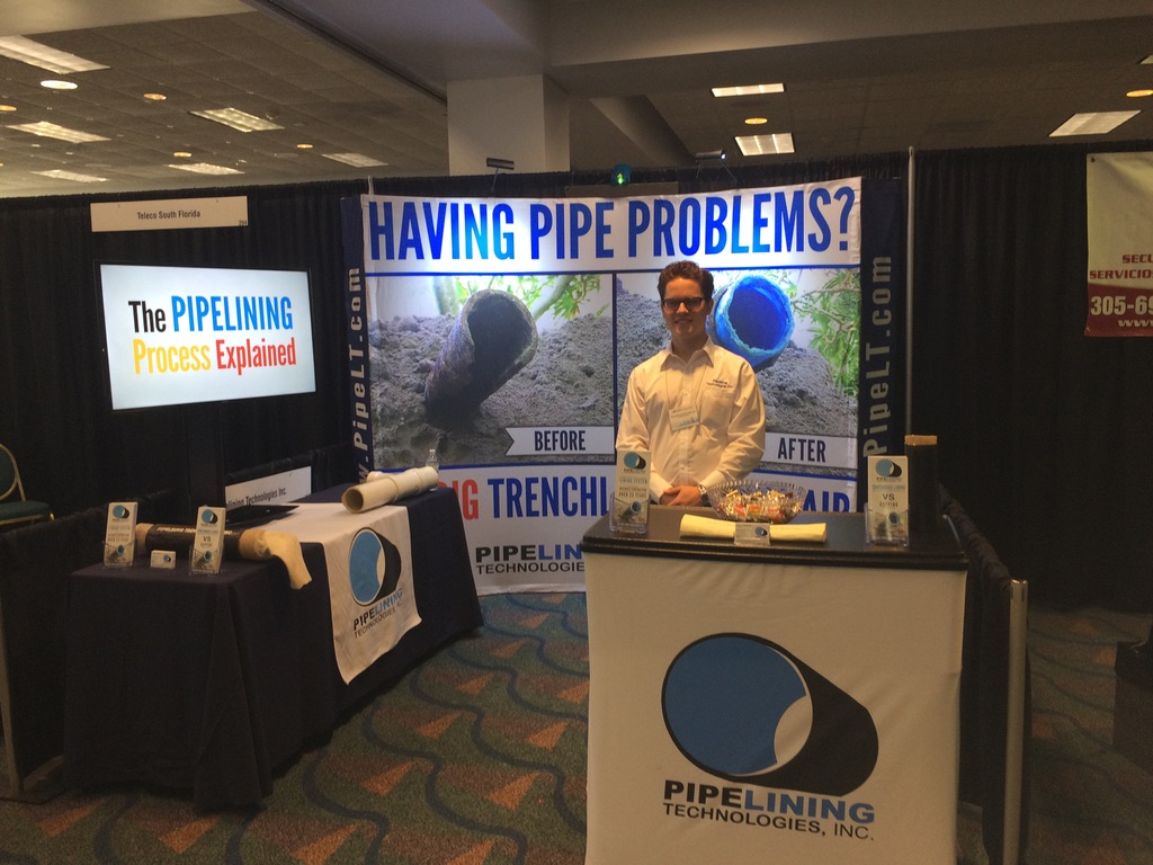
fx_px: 966
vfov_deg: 48.2
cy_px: 432
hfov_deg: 61.7
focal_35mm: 29
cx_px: 576
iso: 80
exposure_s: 1/30
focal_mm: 4.15
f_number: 2.2
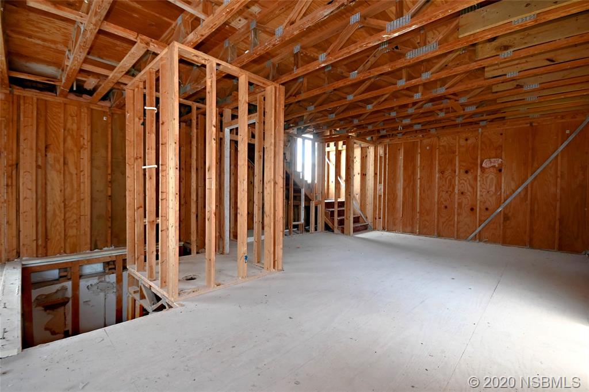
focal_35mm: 15
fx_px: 245
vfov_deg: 77.3
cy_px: 196
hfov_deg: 100.4
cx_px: 294
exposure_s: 1/60
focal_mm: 10
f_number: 6.3
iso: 900
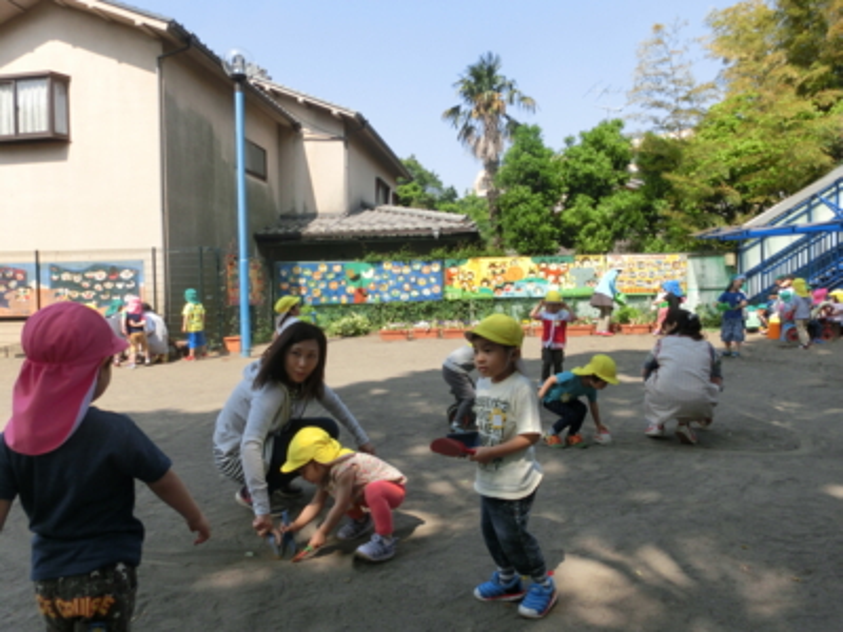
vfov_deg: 56.8
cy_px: 316
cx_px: 422
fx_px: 584
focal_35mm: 24
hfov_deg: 71.6
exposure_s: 1/800
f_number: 3
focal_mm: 4.24
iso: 80
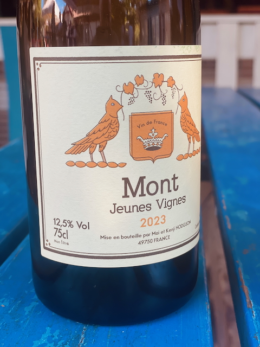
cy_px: 174
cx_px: 130
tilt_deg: -13.0
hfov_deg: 28.0
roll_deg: +0.4
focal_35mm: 52
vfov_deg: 36.8
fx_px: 521
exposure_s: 1/122
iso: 32
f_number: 2
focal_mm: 6
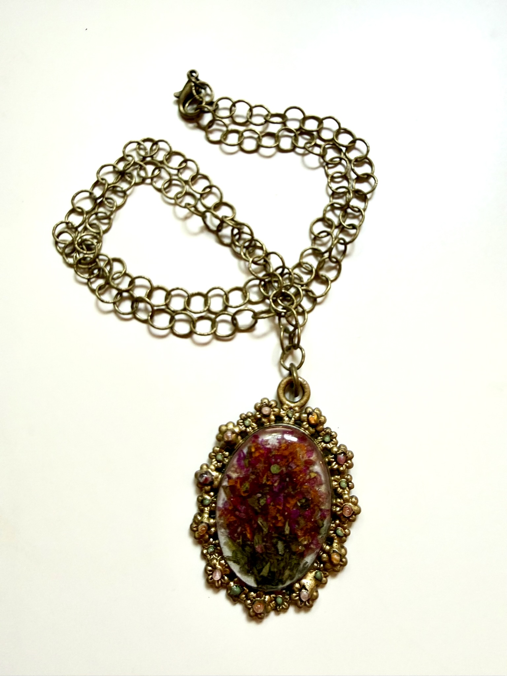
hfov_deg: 56.8
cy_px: 338
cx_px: 254
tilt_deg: -74.8
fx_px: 469
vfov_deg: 71.6
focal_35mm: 24
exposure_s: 1/60
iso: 250
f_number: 2.2
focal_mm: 2.22
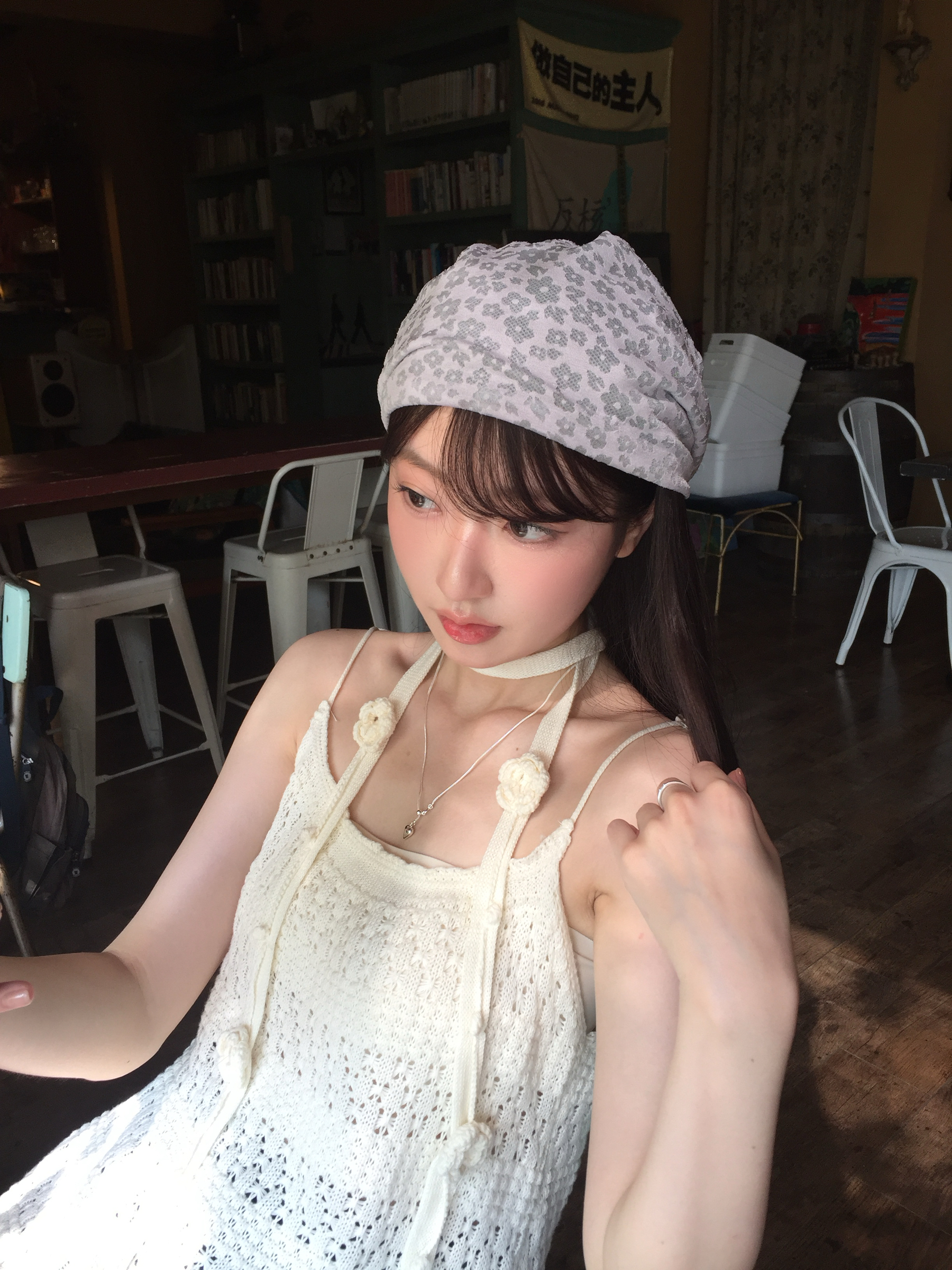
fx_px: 1063
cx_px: 476
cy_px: 635
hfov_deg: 48.2
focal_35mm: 29
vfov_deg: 61.7
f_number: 2.2
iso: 40
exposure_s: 1/120
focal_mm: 4.15
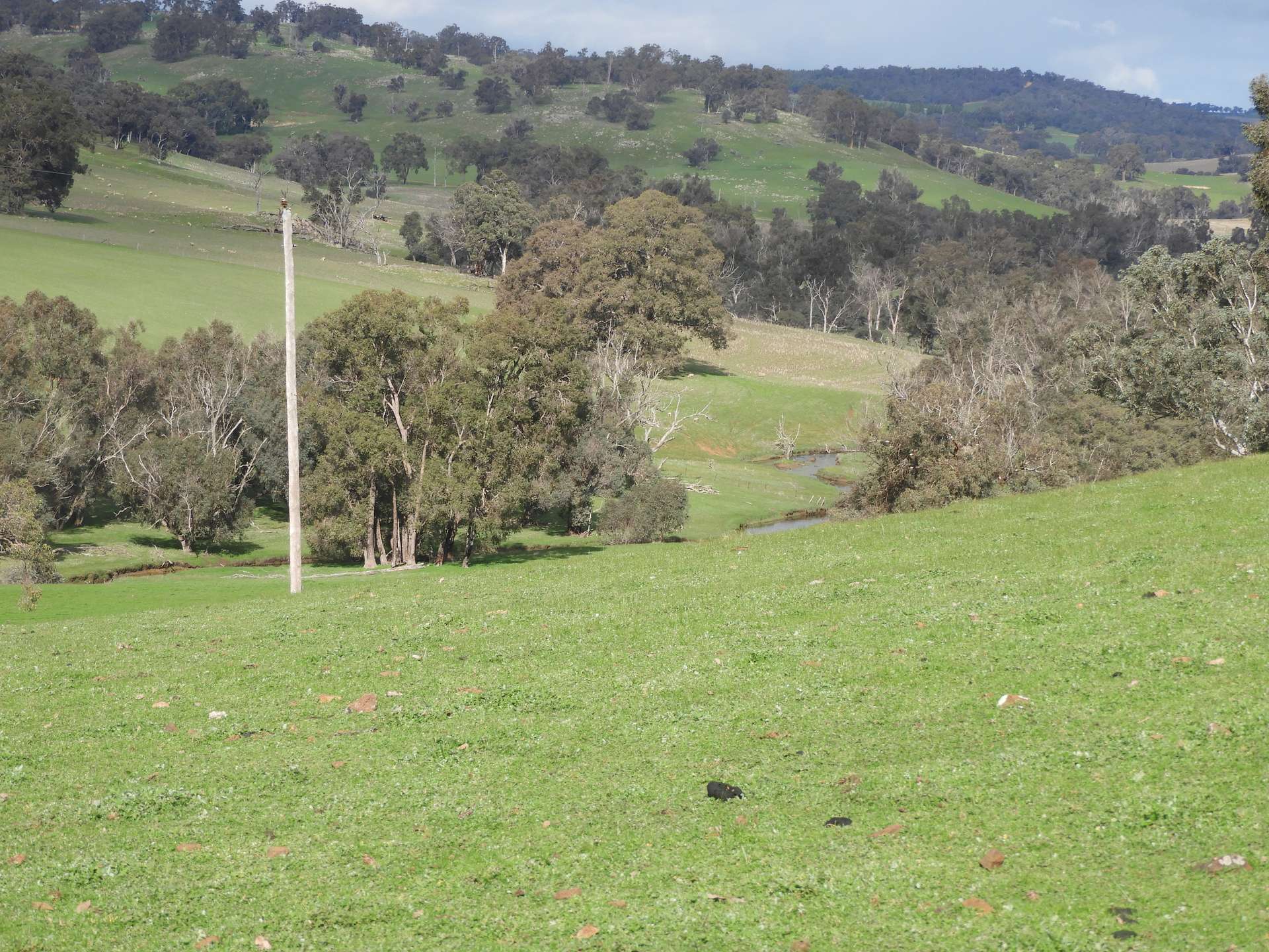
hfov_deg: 15.8
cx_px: 634
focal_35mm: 125
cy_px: 476
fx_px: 4582
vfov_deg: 11.9
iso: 100
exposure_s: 1/400
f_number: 5
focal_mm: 22.4
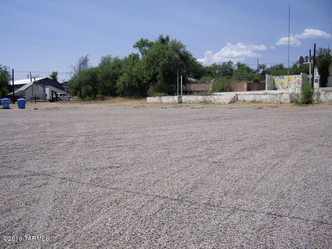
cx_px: 166
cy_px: 124
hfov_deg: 49.0
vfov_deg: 37.7
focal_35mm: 38
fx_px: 364
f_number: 5.6
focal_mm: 7.9
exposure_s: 1/320
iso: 50
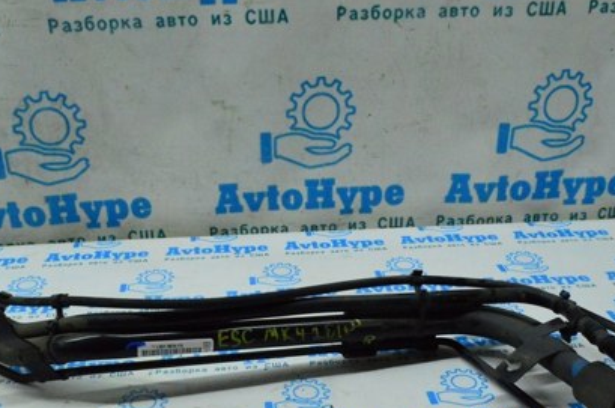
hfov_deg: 41.9
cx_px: 260
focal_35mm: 47
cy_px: 315
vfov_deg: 28.0
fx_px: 801
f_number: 11
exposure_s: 1/200
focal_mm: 20
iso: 6400
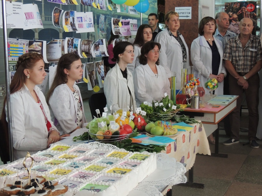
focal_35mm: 55
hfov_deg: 34.9
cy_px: 98
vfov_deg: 26.6
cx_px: 131
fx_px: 416
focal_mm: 9.8
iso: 400
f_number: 3.7
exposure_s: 1/20
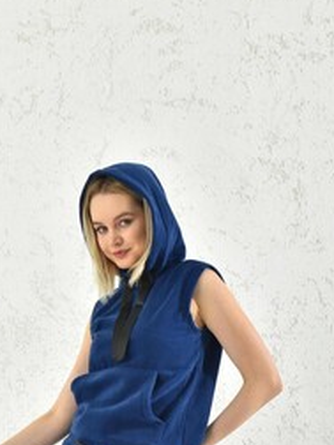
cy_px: 464
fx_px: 1274
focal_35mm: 99
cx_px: 122
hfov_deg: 14.9
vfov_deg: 19.2
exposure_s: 1/160
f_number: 7.1
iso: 100
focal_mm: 48
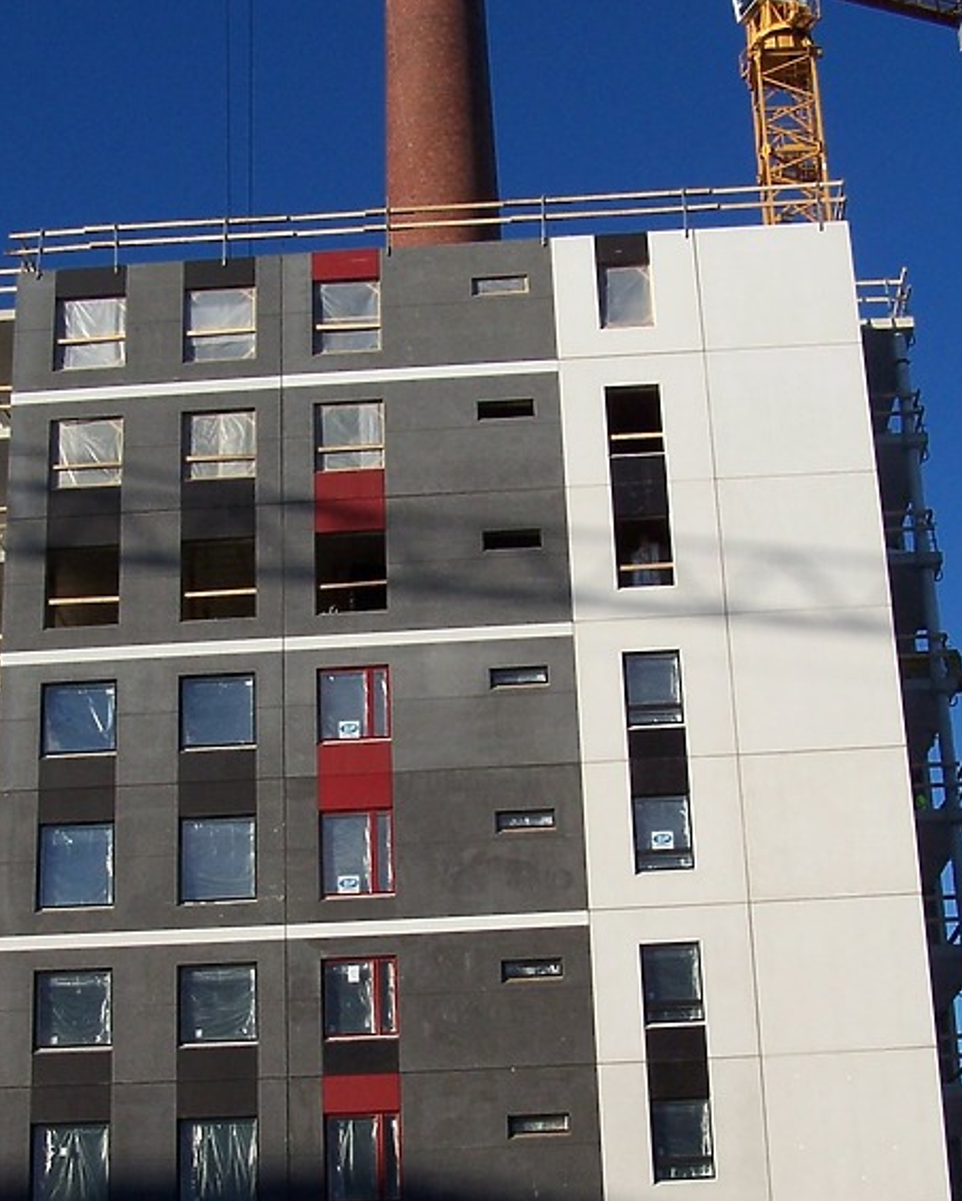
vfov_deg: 31.7
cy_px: 802
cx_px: 441
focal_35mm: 59
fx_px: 2099
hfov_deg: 25.8
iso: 80
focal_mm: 6.3
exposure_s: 1/1000
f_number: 4
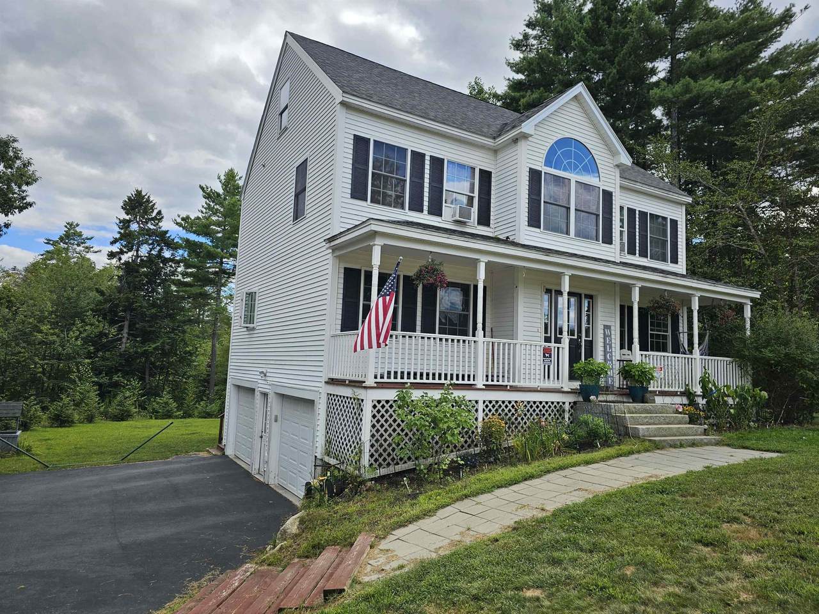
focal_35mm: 23
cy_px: 307
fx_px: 544
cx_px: 410
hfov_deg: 73.9
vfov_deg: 58.9
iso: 10
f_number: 1.7
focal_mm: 6.3
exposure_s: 1/462
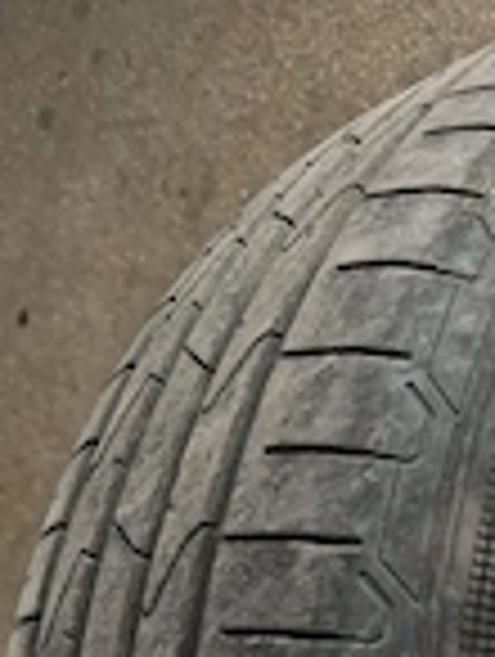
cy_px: 518
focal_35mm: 63
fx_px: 1198
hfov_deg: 21.4
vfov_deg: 30.0
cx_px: 626
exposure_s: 1/100
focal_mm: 5.4
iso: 125
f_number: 1.8
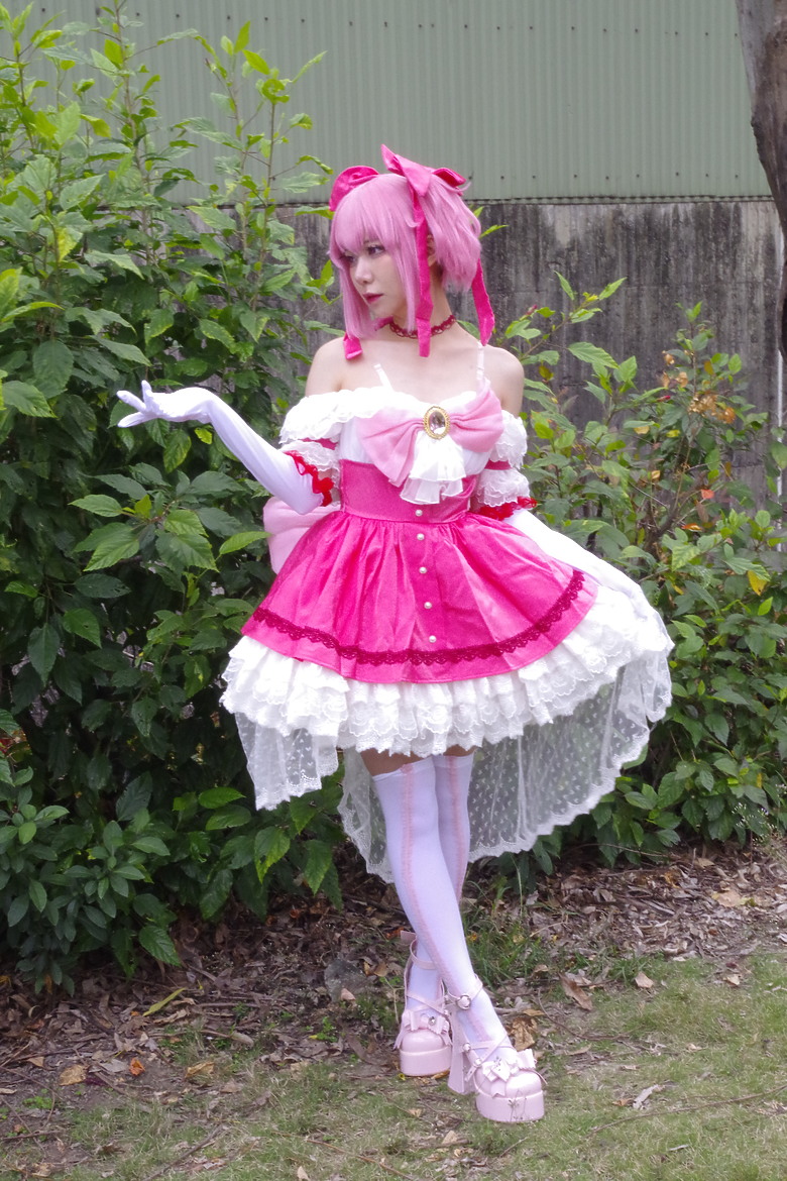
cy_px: 590
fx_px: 1820
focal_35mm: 56
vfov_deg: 35.9
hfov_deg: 24.4
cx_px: 394
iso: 2000
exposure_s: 1/20
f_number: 4.5
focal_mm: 37
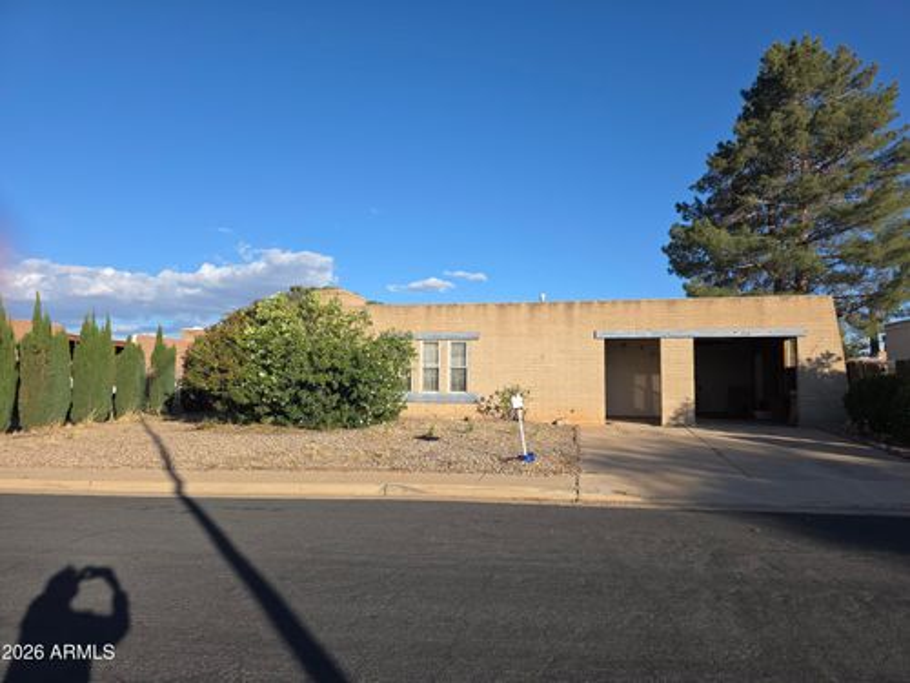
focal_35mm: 23
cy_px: 342
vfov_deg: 58.9
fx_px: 605
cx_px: 455
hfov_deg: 73.9
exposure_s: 1/696
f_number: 1.7
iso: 12
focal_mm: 6.3
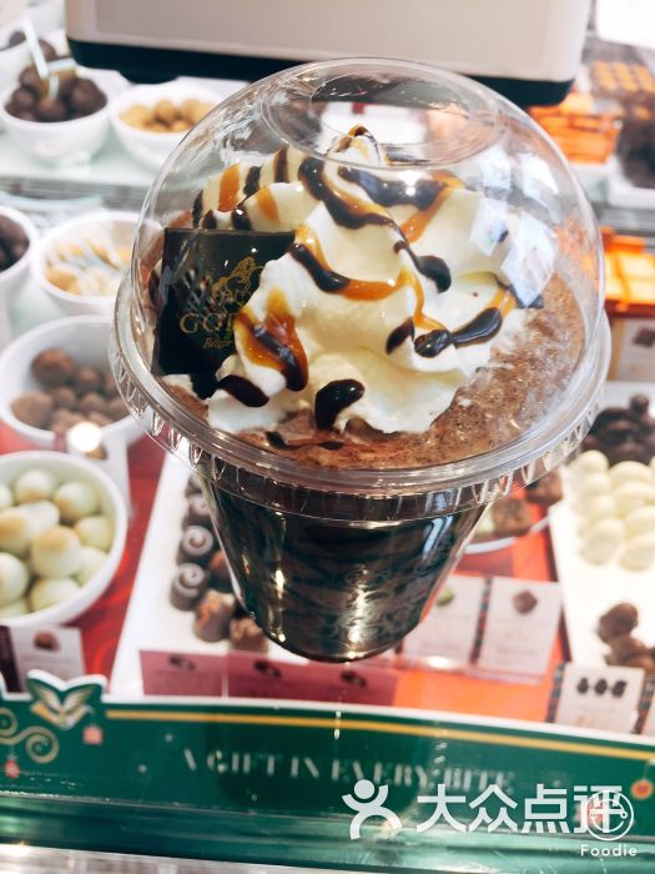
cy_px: 437
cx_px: 328
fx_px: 732
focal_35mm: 29
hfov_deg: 48.2
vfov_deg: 61.7
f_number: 2.2
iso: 32
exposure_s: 1/50
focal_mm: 4.15
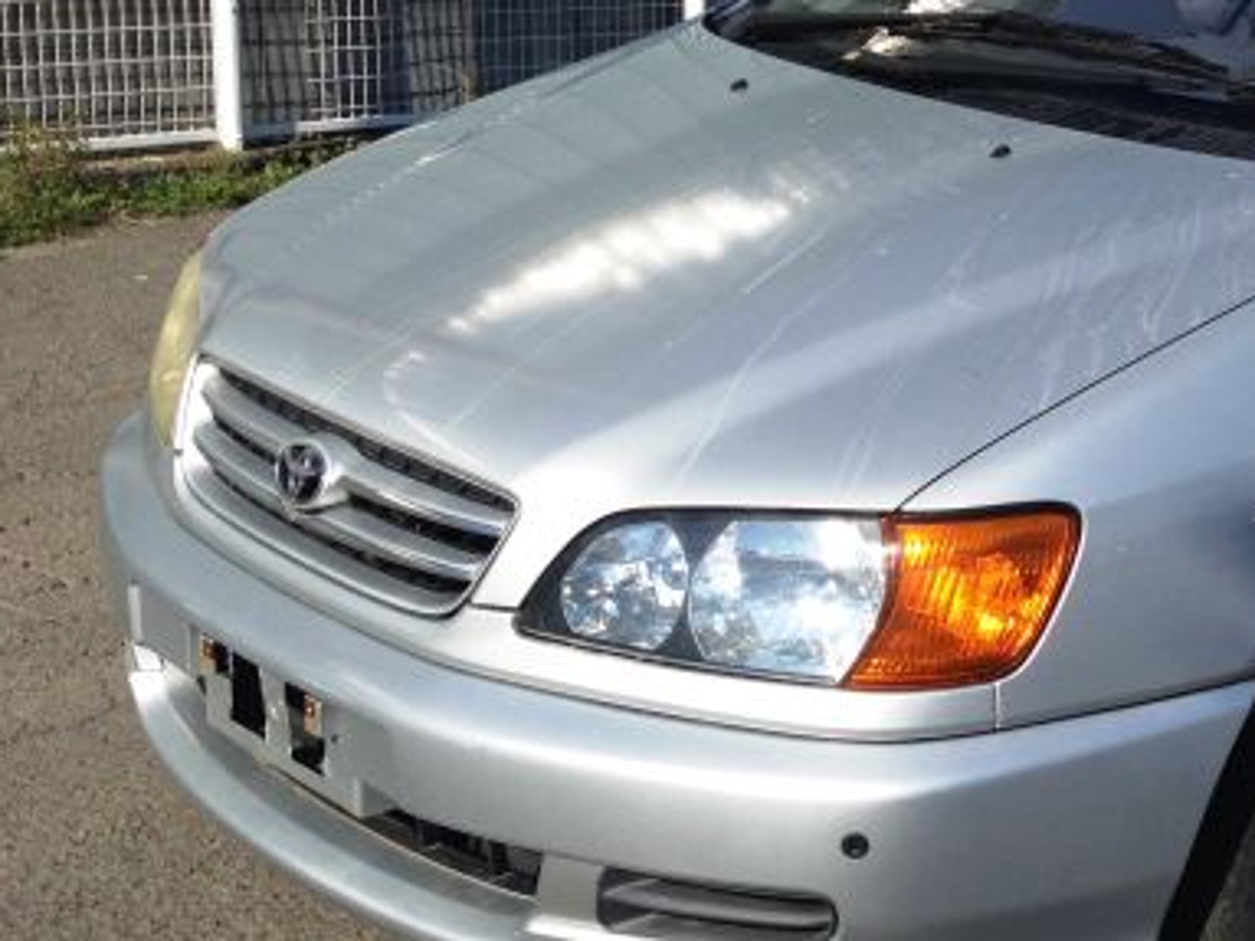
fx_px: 2501
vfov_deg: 21.3
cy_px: 354
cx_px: 1301
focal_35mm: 69
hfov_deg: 26.4
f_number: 2.4
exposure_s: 1/1938
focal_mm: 4.12
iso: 50
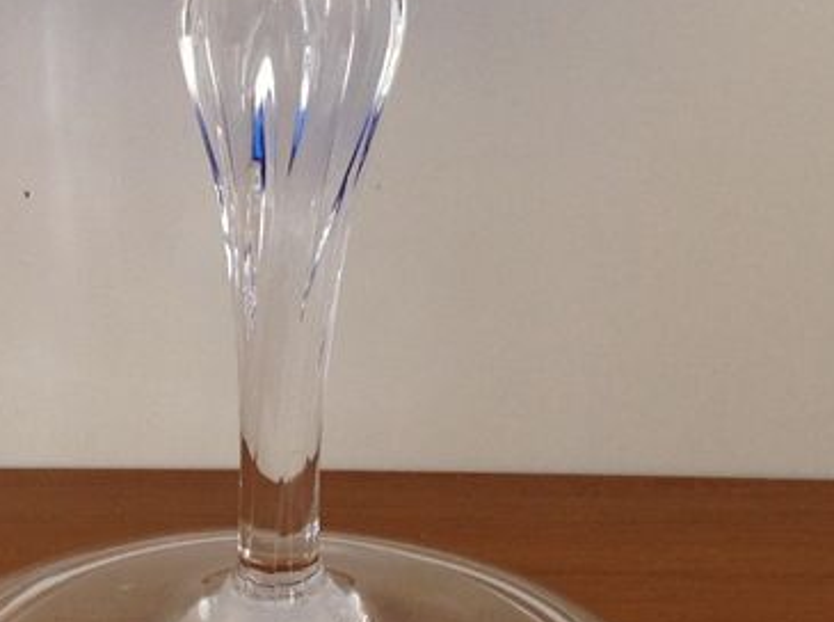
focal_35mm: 96
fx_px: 2308
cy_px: 61
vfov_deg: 15.2
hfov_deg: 20.5
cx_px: 356
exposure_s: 1/15
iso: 80
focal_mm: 4.28
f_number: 2.4
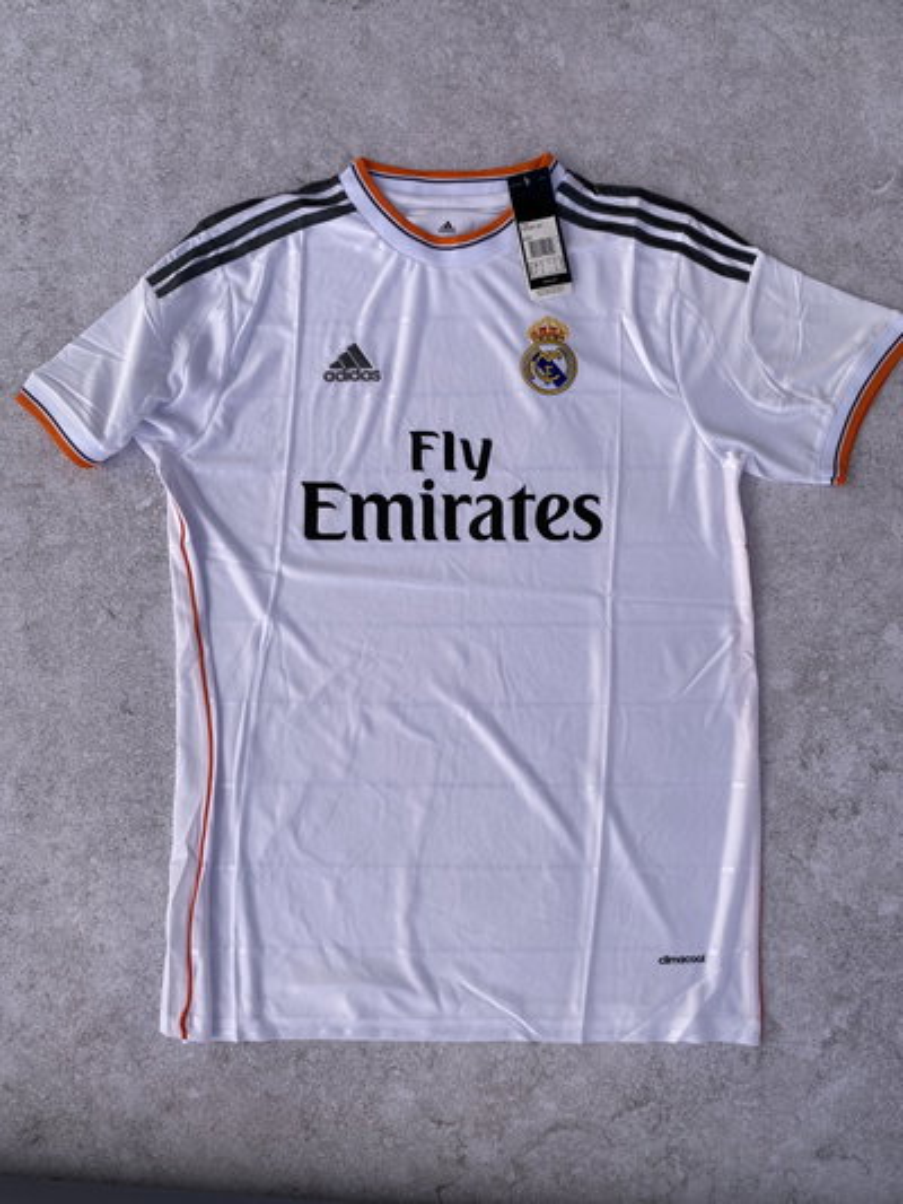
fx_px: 904
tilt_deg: -84.2
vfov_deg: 67.3
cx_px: 452
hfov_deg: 53.1
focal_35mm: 26
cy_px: 602
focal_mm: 4.25
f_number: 1.8
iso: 32
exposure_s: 1/2571
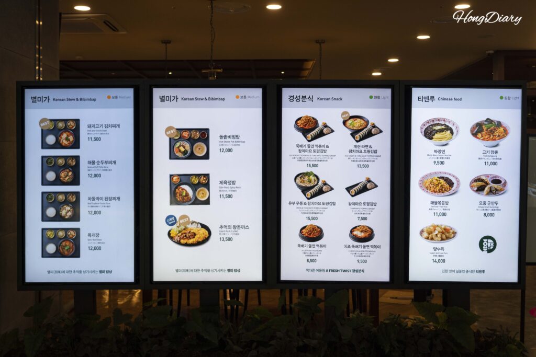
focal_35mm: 40
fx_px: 596
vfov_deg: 33.4
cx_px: 268
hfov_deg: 48.5
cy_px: 178
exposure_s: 1/160
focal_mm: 40
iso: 320
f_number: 5
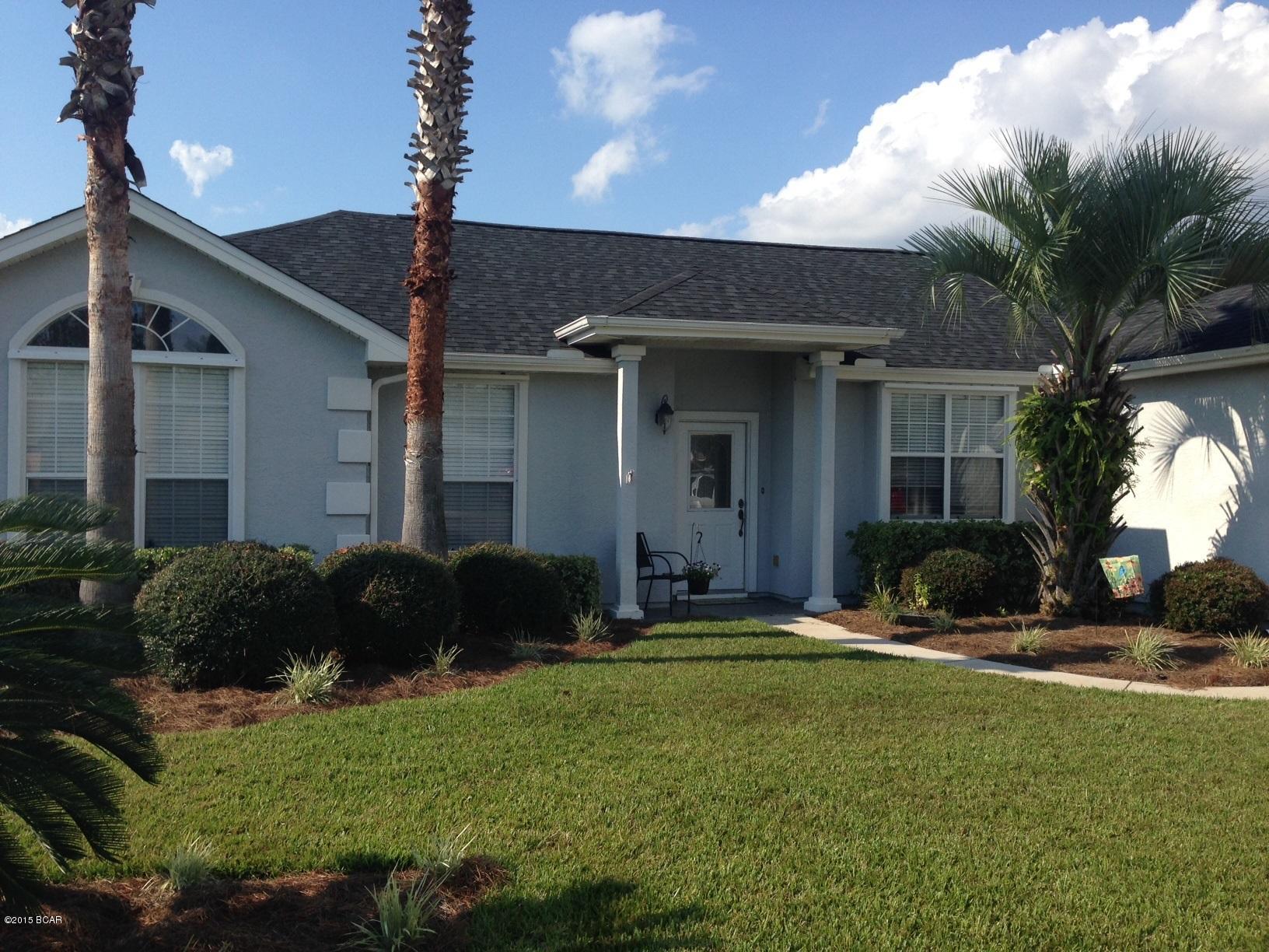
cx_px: 634
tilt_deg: -1.6
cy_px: 476
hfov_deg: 55.4
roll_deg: +0.1
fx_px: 1210
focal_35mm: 33
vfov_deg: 42.9
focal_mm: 4.12
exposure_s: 1/1466
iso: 50
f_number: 2.4
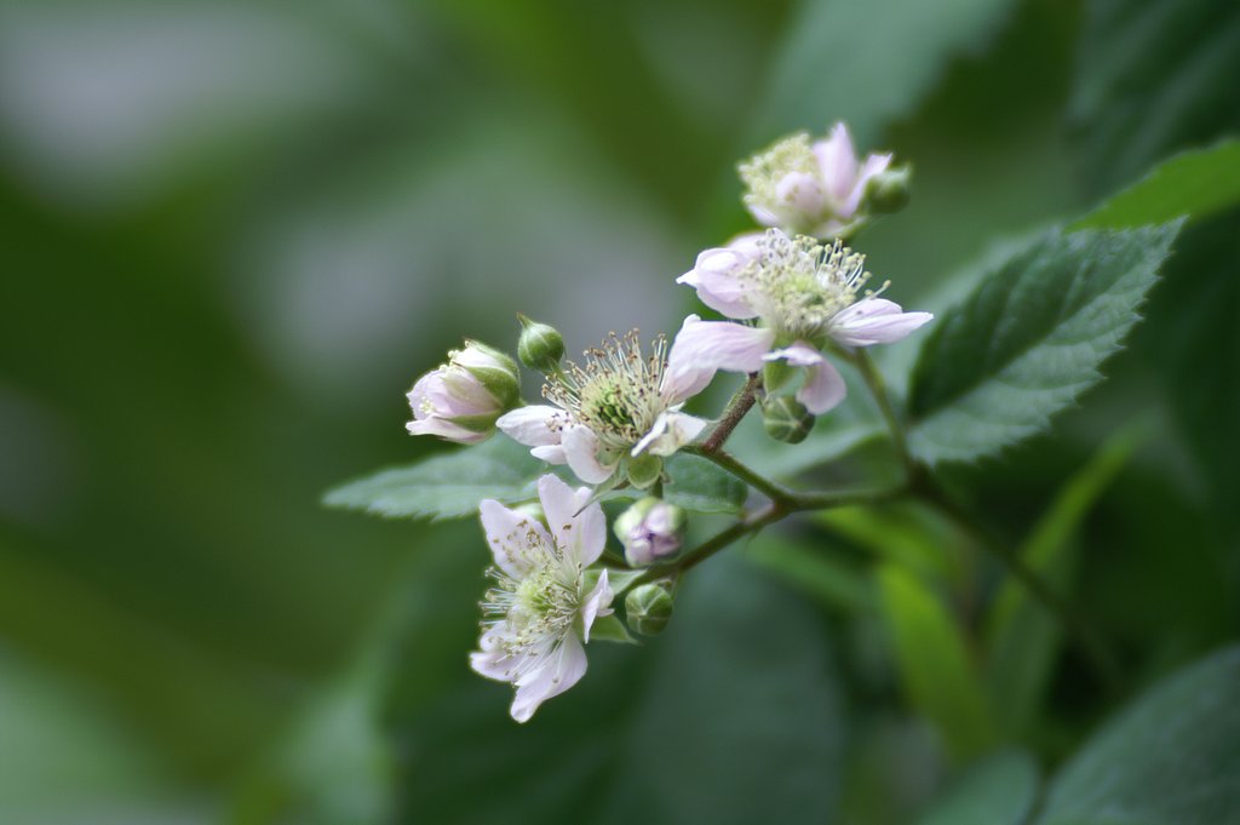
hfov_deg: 4.6
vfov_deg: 3.1
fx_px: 15487
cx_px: 620
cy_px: 412
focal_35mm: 450
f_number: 4
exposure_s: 1/125
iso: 100
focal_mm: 300
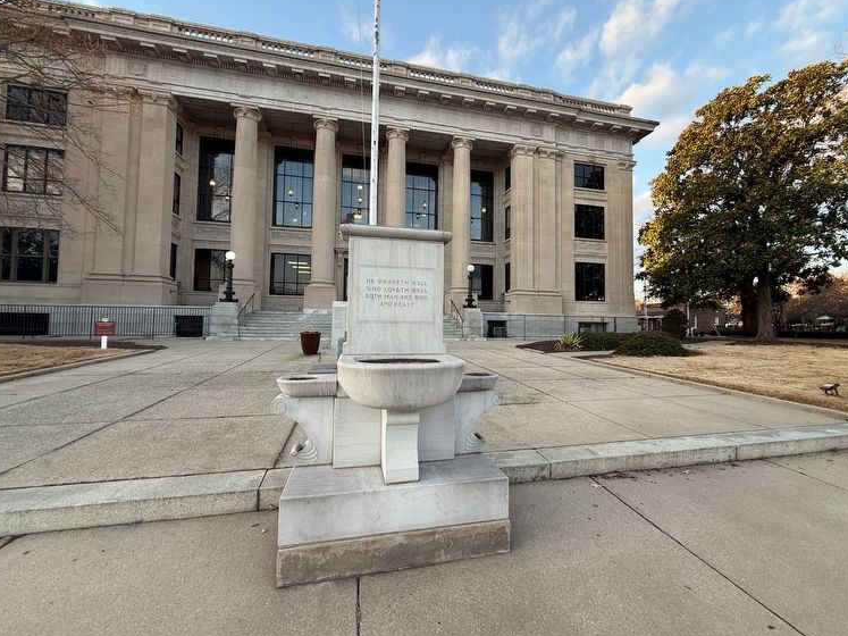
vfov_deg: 81.7
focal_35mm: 15
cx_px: 444
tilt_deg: +4.3
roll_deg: -0.4
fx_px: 367
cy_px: 309
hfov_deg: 98.1
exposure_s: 1/132
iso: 50
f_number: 2.2
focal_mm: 2.22
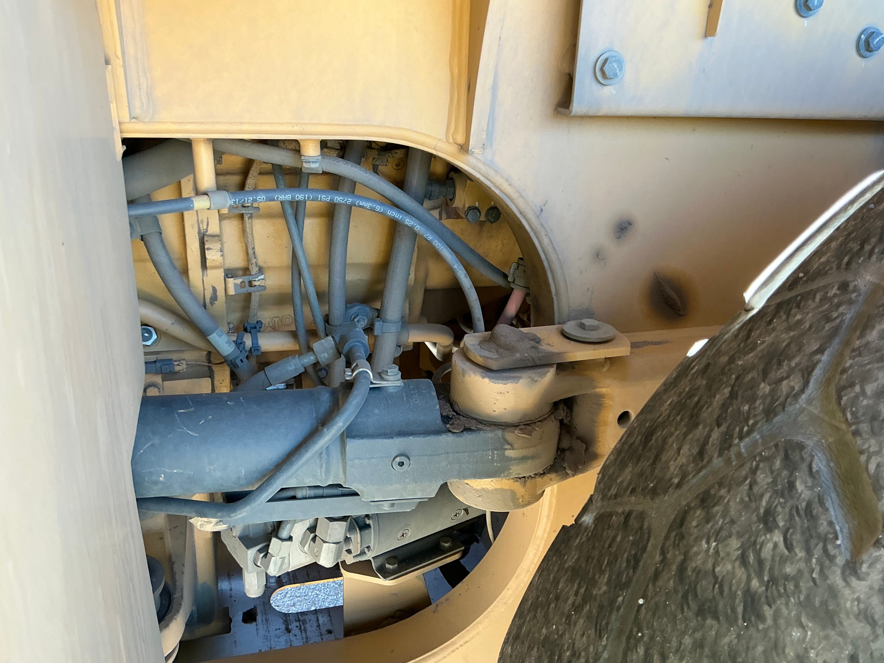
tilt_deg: -20.6
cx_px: 434
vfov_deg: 48.2
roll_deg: -1.2
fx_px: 741
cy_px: 343
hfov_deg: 61.7
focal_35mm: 29
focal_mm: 3
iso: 64
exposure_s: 1/70
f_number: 1.8
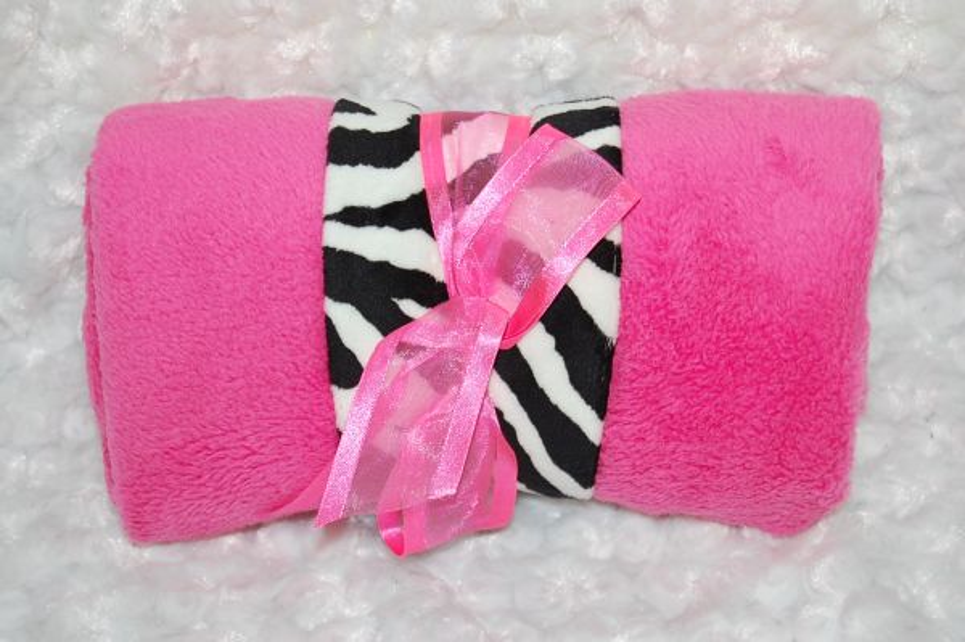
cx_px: 482
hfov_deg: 24.6
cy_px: 321
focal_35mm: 82
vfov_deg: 16.5
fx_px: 2210
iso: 400
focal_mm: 55
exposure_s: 1/60
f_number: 5.6
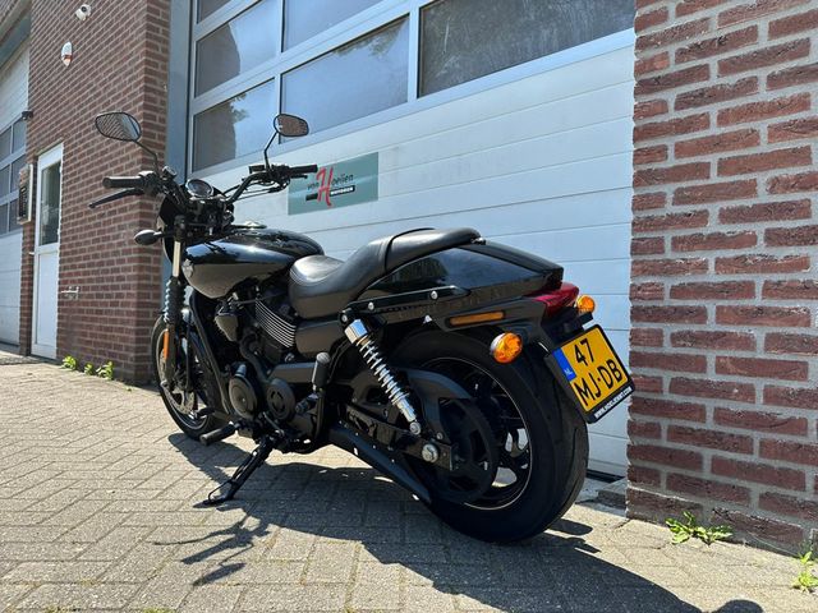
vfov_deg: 56.8
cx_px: 409
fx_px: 567
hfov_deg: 71.6
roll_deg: -0.6
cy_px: 306
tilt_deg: -0.3
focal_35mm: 24
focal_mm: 6.86
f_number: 1.78
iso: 80
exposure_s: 1/1692
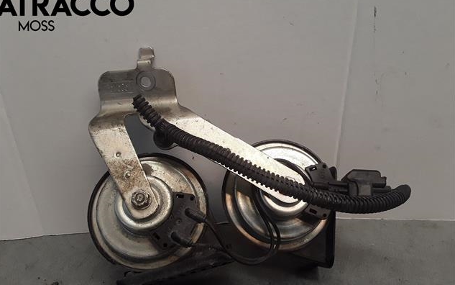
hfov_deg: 62.9
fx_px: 372
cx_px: 226
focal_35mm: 30
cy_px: 164
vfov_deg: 41.7
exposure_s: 1/128
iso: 40
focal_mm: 2.91
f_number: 1.9
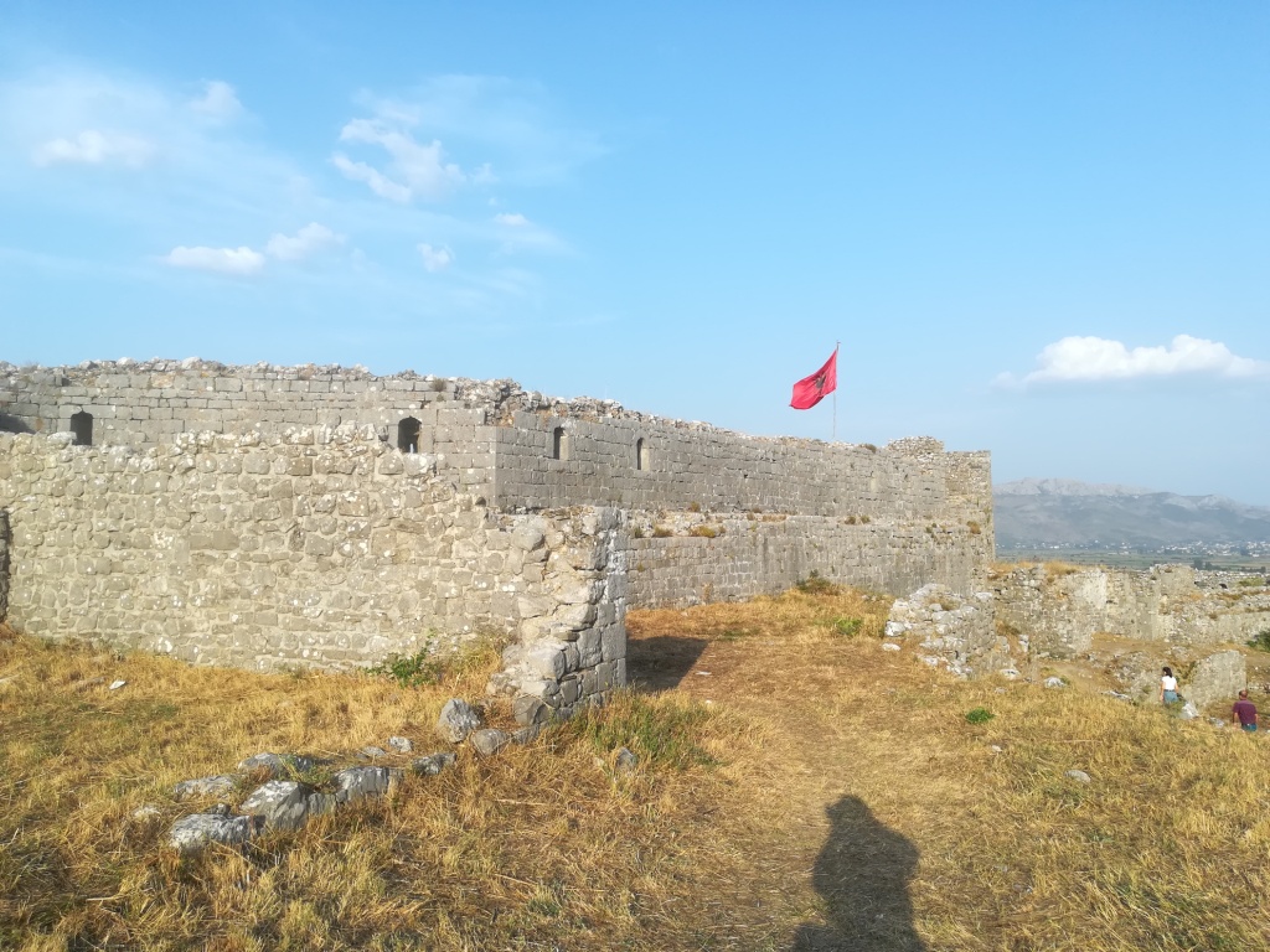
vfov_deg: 53.1
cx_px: 635
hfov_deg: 67.3
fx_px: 954
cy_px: 476
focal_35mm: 26
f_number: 2.2
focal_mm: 3.83
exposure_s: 1/509
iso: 50
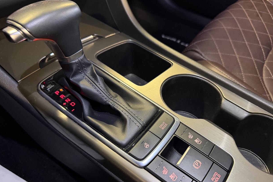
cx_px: 140
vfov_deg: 49.4
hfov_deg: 69.4
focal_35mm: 26
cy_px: 102
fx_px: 197
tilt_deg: -50.3
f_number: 1.78
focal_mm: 6.76
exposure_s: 1/40
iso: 800
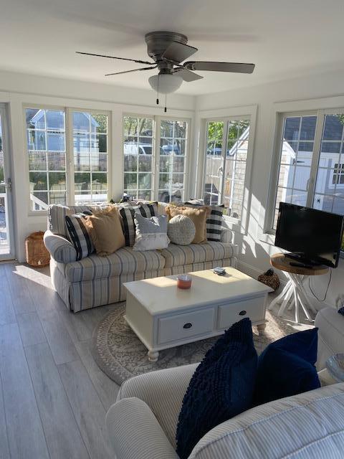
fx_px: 345
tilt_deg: -11.8
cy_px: 230
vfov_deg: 67.3
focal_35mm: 26
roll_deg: -2.5
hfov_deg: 53.1
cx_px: 172
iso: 32
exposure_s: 1/600
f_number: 1.8
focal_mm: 4.25
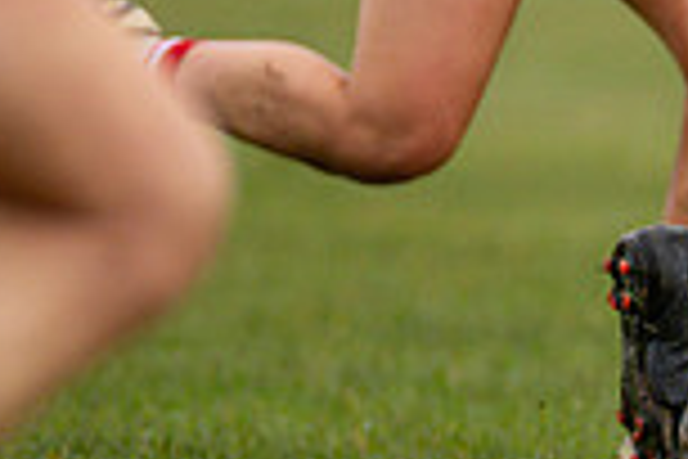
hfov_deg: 1.2
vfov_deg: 0.8
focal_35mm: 1742
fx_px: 33289
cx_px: 1375
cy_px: 291
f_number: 2.8
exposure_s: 1/1000
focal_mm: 300
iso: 640
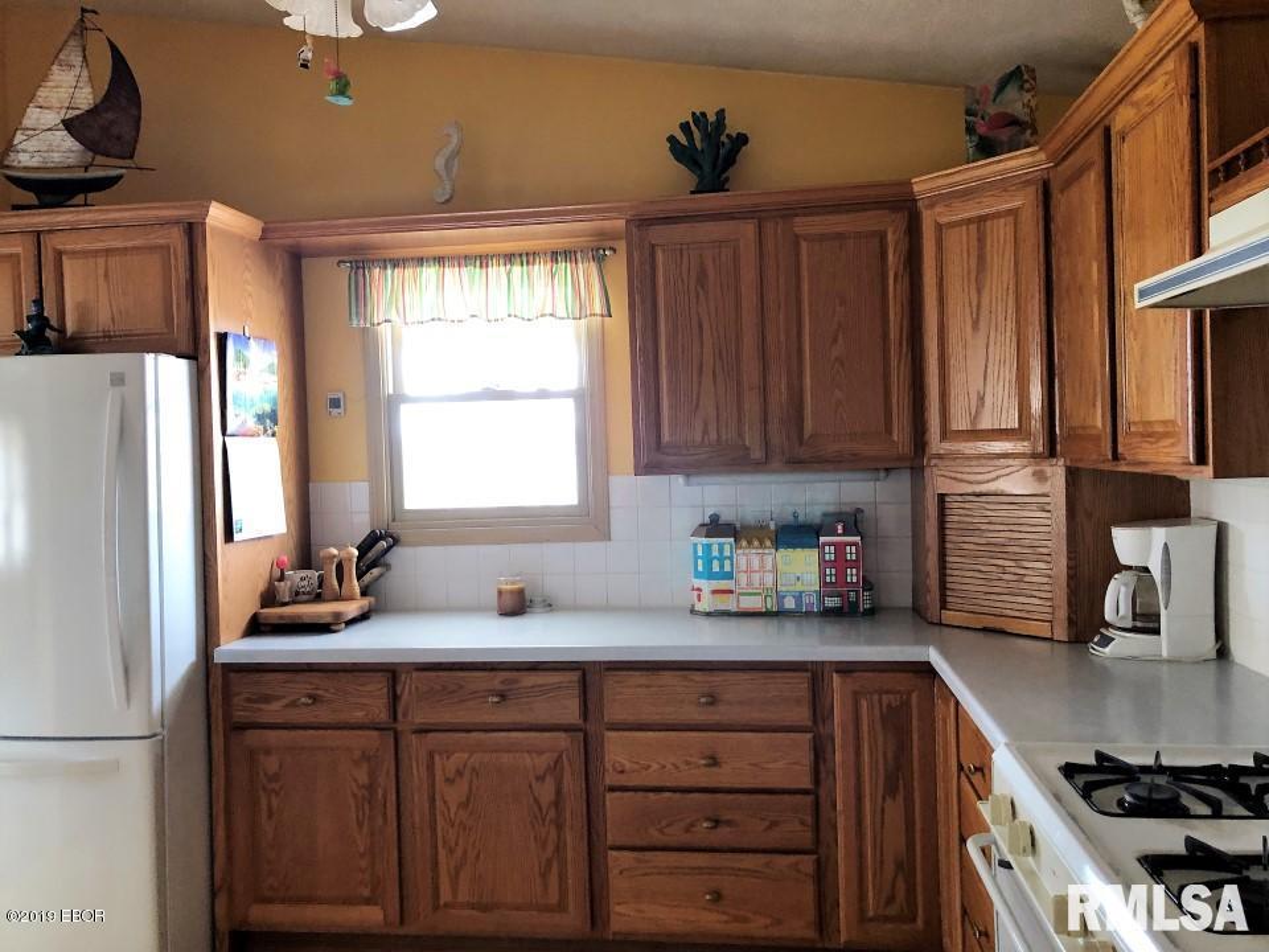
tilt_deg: -1.3
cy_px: 476
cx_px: 634
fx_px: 1026
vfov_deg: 49.7
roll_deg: +1.8
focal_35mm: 28
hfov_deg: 63.4
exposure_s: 1/15
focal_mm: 3.99
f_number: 1.8
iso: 100
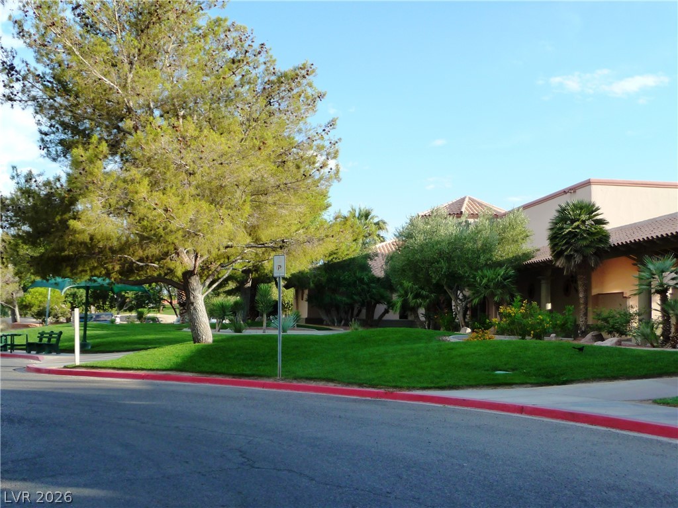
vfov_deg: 33.6
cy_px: 254
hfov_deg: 43.9
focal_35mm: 43
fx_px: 842
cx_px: 339
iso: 160
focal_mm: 7.1
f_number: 4
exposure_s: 1/320
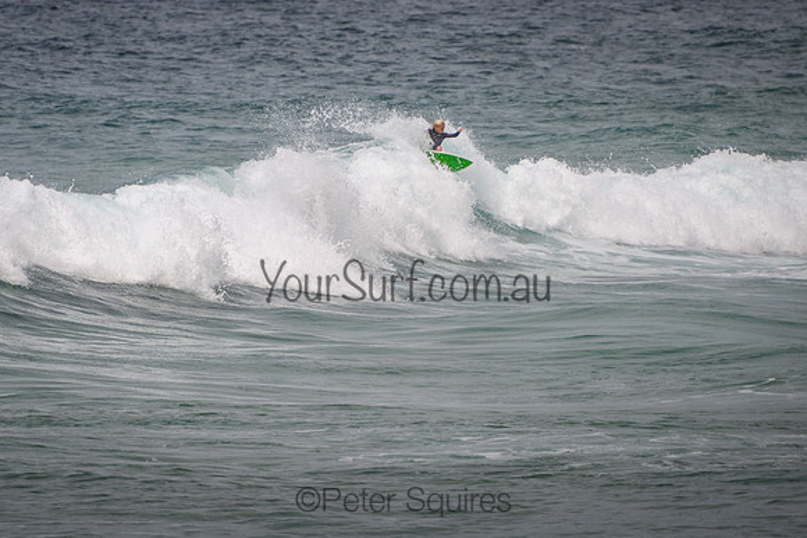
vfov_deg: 2.5
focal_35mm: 549
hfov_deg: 3.8
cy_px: 171
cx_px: 322
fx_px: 12317
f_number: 5.6
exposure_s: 1/2000
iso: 180
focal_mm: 400
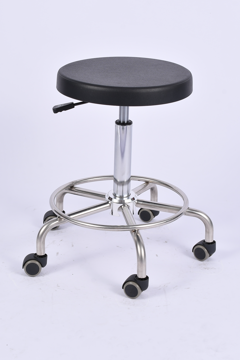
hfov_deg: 17.7
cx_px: 122
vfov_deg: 26.3
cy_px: 140
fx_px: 770
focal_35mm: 77
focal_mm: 40
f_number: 11
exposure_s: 1/100
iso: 100
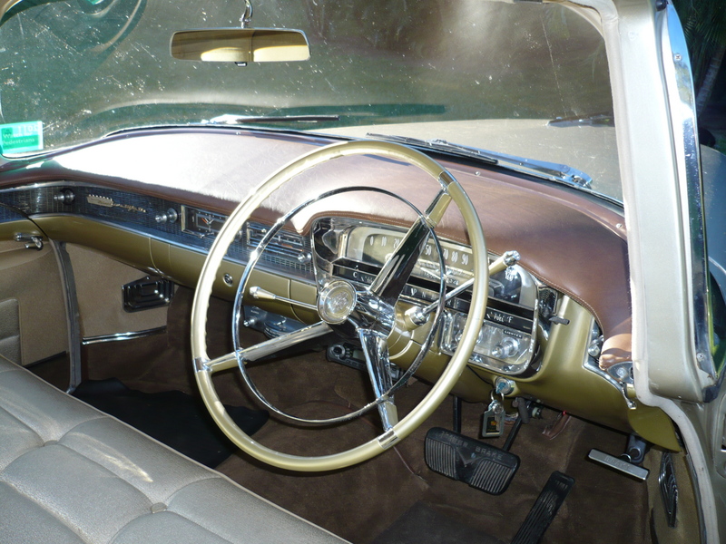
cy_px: 272
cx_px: 363
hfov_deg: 52.6
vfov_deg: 40.7
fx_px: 734
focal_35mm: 35
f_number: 2.8
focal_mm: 5.8
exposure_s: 1/200
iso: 100
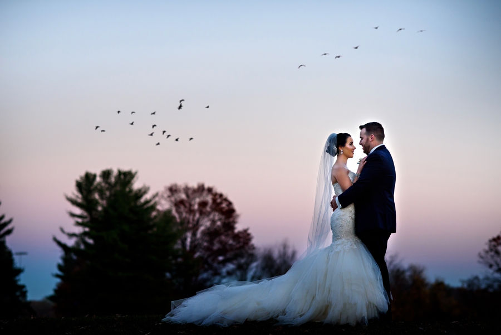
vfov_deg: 16.1
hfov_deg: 23.9
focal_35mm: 85
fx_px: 1183
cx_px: 250
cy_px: 168
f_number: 2.8
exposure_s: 1/1000
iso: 800
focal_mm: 85
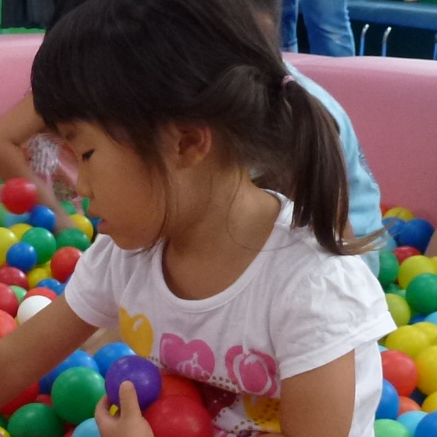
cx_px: 159
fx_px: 1214
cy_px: 350
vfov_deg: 20.2
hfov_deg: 20.4
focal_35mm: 85
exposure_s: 1/60
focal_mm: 4.3
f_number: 3.3
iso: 320
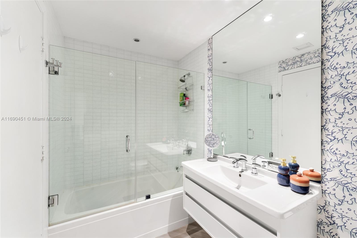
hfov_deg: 100.4
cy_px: 119
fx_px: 149
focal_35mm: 15
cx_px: 178
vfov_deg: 77.3
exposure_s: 1/1.25
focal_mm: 10
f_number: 9
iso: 500
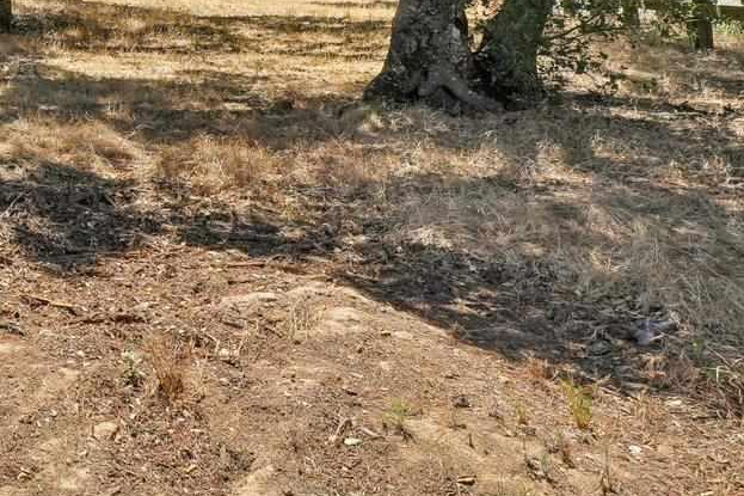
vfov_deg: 24.6
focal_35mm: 46
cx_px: -268
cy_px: -183
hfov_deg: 31.1
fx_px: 950
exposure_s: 1/800
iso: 800
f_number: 8
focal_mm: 14
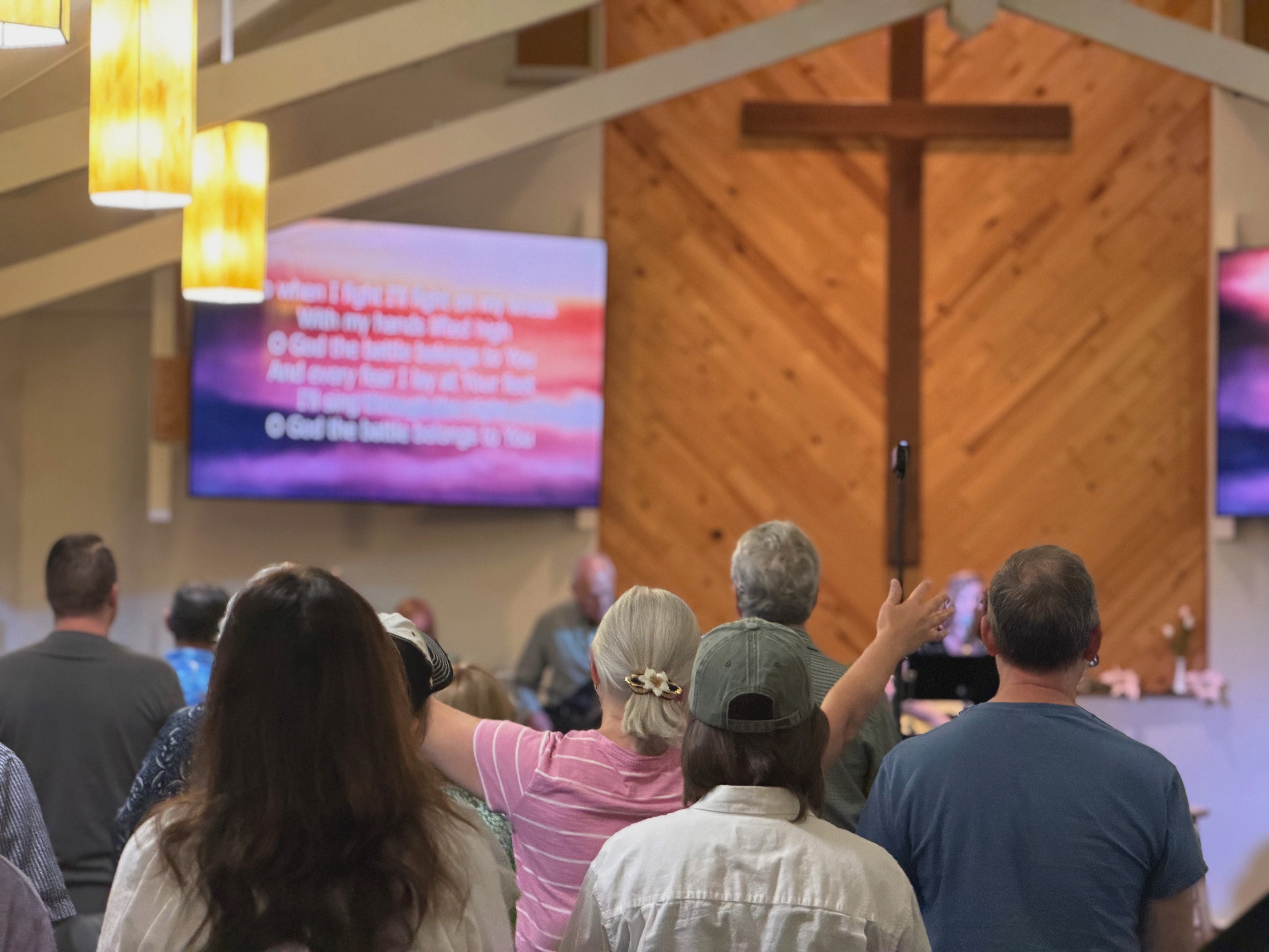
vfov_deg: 14.8
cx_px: 634
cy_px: 476
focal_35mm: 100
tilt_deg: +2.2
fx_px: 3666
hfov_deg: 19.6
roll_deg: -1.1
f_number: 2.8
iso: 640
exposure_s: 1/60
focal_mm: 16.89
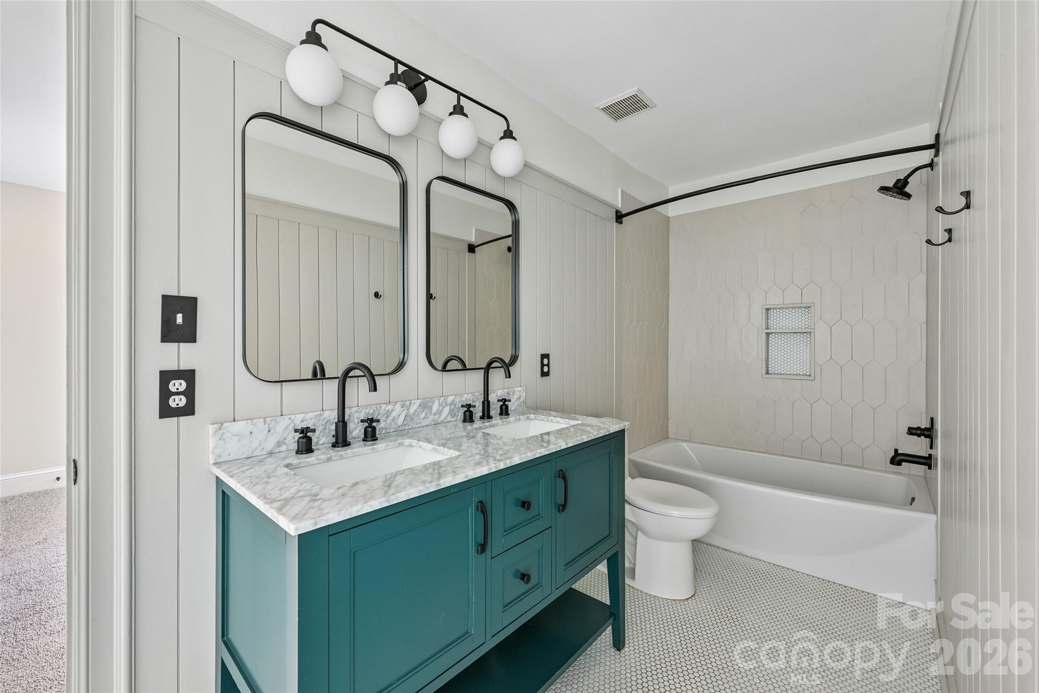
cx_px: 520
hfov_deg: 104.3
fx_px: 404
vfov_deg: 81.2
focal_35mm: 14
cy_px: 346
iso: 400
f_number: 8
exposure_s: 1.6
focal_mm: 14
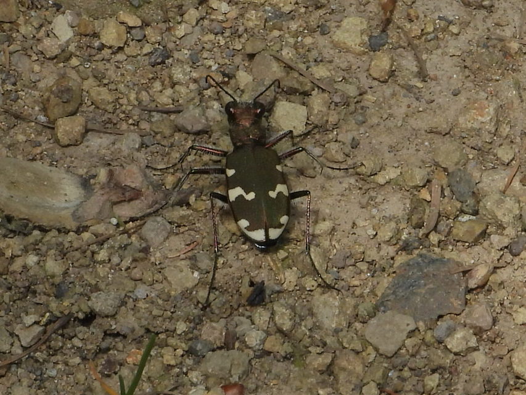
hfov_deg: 4.6
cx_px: 263
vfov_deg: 3.4
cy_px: 198
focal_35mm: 433
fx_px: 6580
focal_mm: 77.8
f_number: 8
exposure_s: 1/125
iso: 100
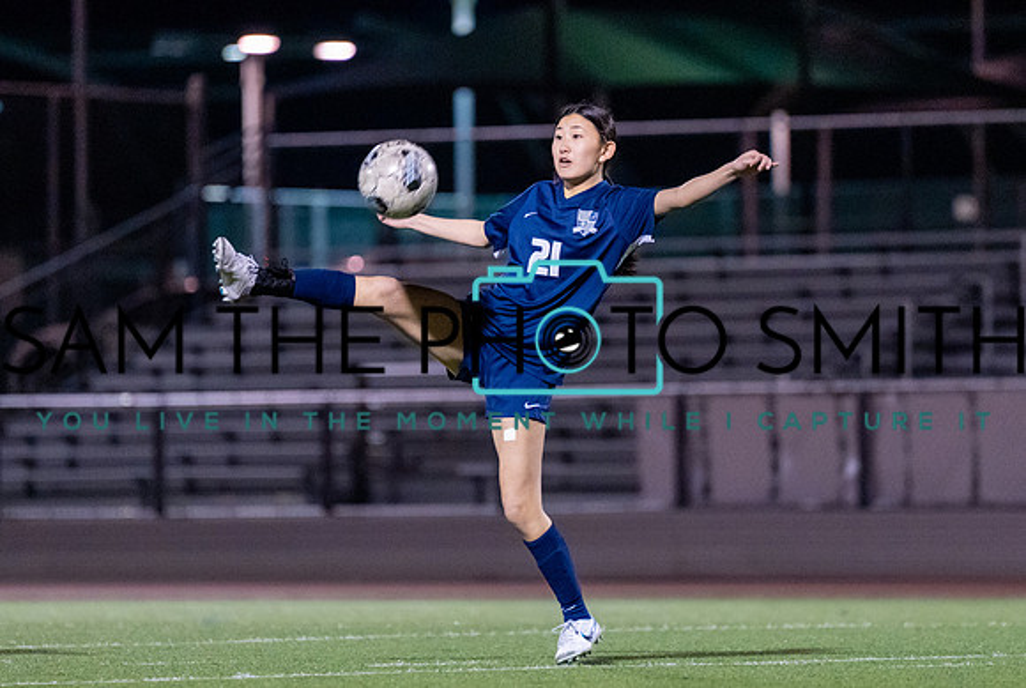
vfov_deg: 3.7
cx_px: 508
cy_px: 306
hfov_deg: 5.6
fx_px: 10530
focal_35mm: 369
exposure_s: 1/1000
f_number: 2.8
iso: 3200
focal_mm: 200
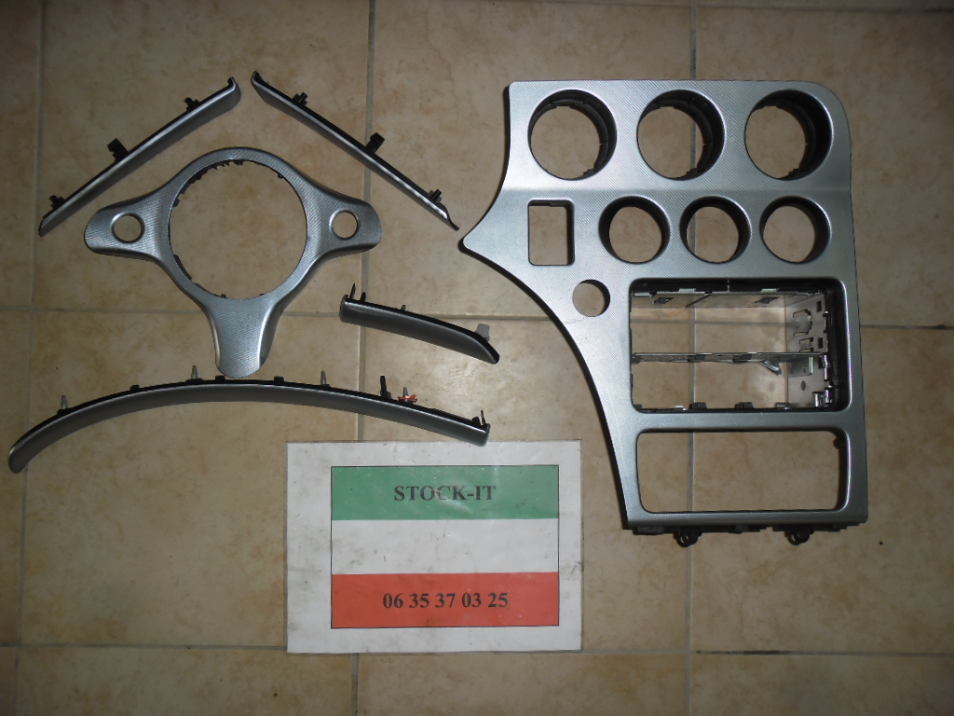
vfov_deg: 51.4
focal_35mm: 27
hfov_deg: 65.3
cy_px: 358
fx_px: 744
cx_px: 477
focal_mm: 4.9
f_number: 3.5
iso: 80
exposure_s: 1/45
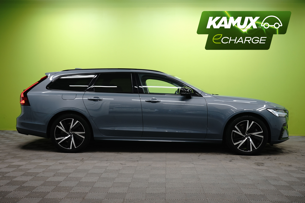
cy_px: 102
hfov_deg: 50.7
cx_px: 152
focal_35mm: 38
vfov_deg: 35.1
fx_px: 322
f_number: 8
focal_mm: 38
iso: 500
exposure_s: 1/6
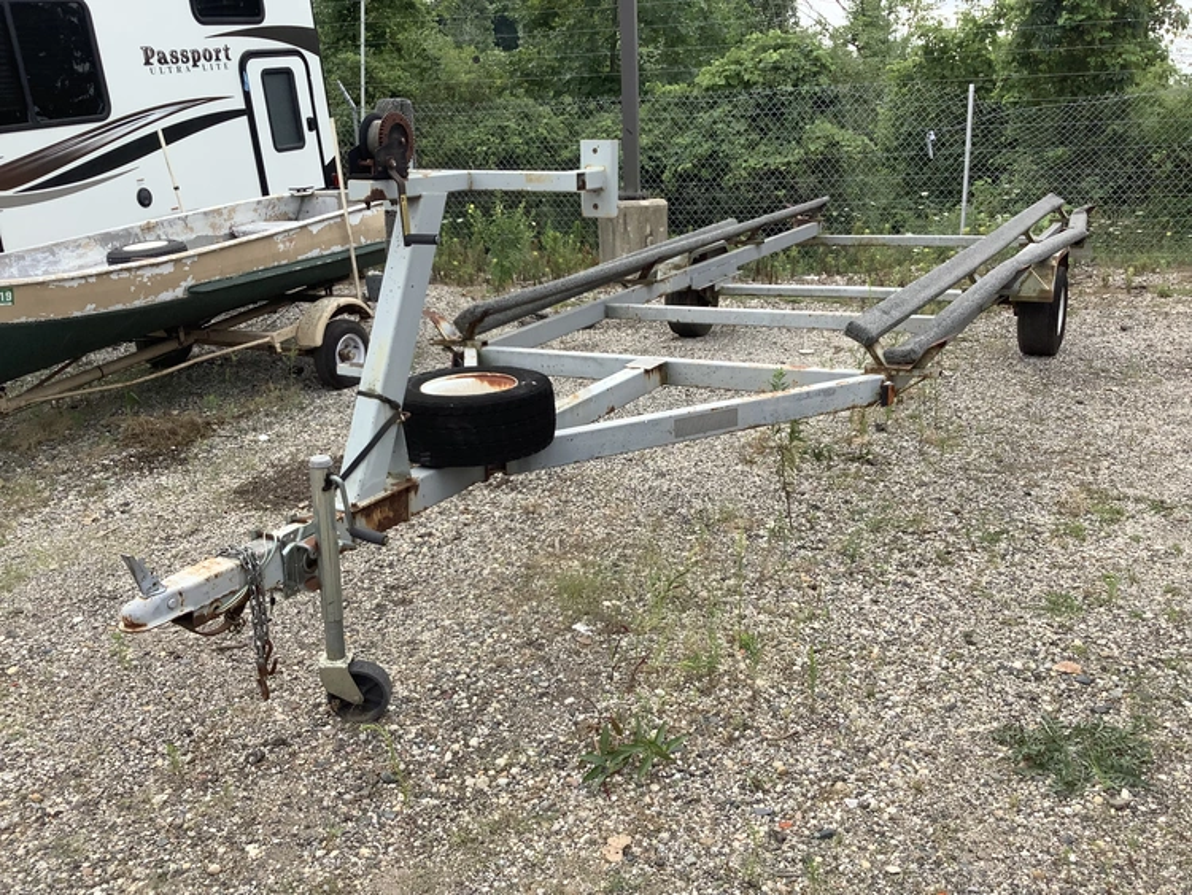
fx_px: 1068
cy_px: 448
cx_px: 596
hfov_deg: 58.3
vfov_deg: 45.5
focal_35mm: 31
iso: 25
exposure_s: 1/622
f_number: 2.4
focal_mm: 3.3
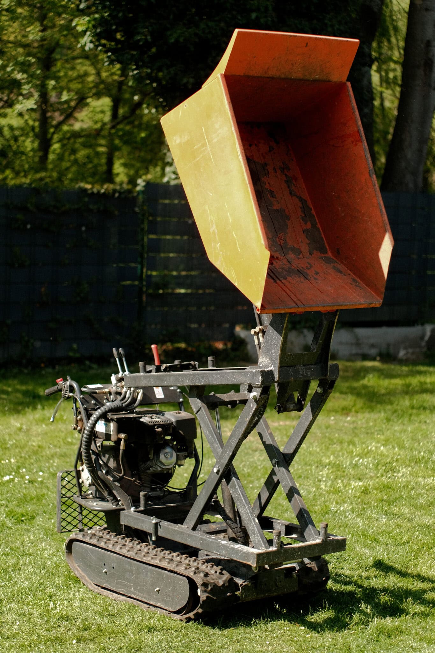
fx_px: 1523
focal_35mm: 84
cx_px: 218
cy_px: 326
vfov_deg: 24.2
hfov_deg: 16.3
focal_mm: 56
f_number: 2.2
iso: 500
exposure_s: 1/4000
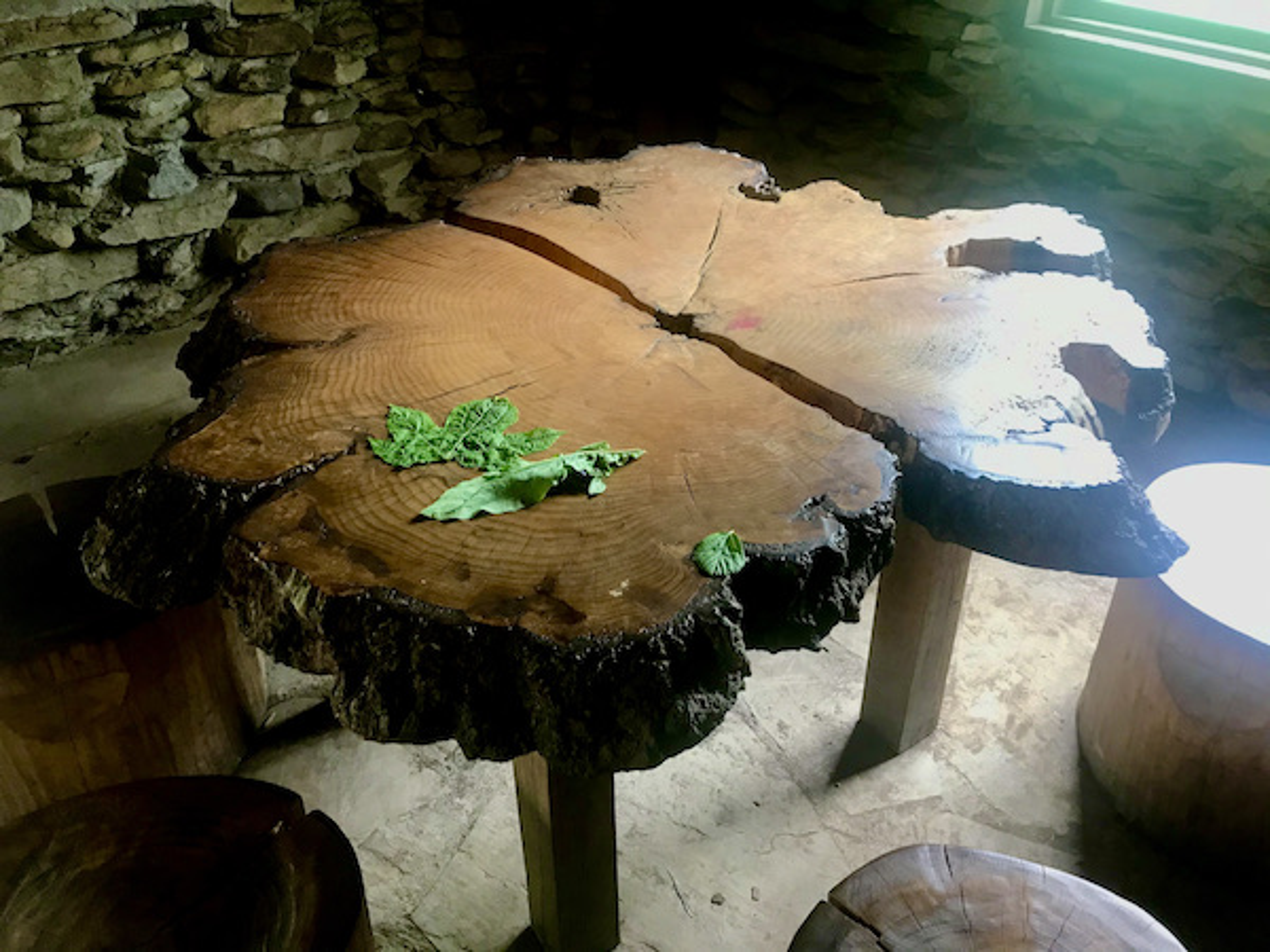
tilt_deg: -35.7
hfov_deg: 63.4
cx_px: 635
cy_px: 476
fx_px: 1027
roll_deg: +0.9
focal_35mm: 28
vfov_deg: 49.7
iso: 40
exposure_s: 1/15
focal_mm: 3.99
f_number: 1.8
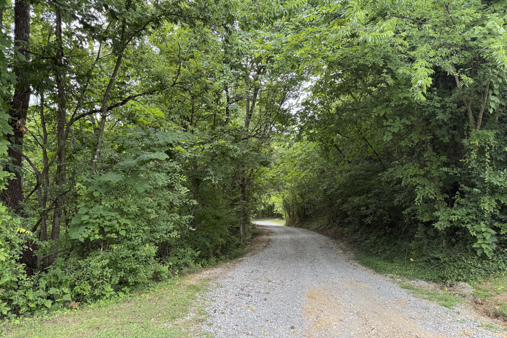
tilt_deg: -6.5
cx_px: 254
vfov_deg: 51.2
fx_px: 352
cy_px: 188
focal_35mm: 25
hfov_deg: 71.5
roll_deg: -0.6
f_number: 1.78
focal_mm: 6.76
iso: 80
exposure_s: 1/121
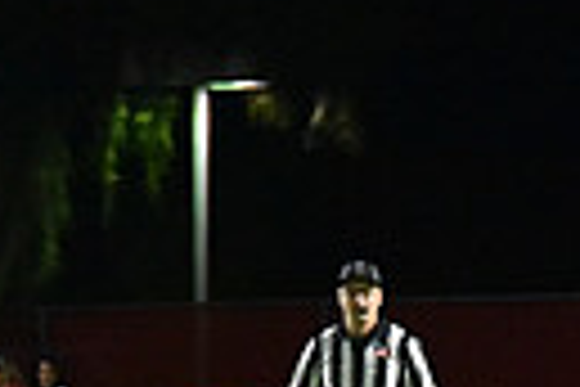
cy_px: 560
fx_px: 14467
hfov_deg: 2.3
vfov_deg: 1.5
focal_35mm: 898
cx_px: 229
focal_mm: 200
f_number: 2.8
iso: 11400
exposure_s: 1/1000
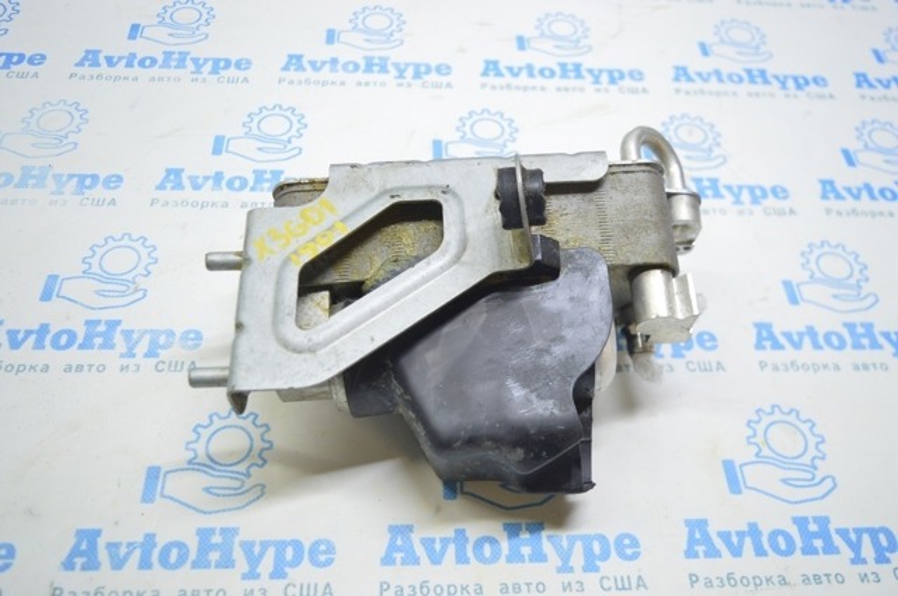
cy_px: 298
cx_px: 449
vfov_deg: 39.9
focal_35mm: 33
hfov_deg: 57.3
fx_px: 822
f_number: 3.8
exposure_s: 1/40
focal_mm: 22
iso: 400
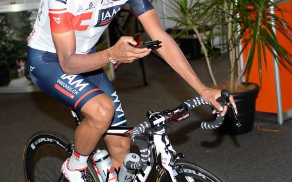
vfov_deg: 15.2
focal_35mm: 86
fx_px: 684
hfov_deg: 24.1
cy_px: 90
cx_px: 167
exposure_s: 1/250
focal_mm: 38
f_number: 2.8
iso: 200
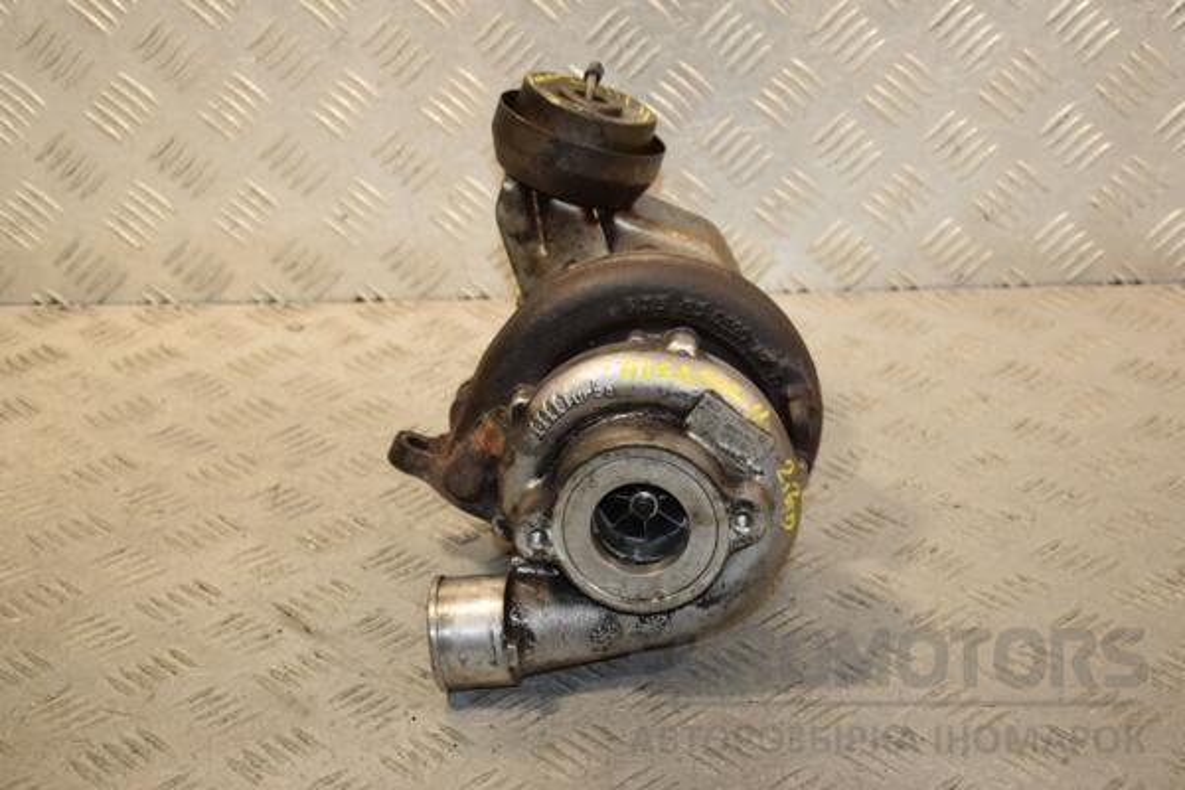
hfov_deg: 27.0
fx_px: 2469
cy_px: 395
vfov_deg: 18.2
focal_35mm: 75
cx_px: 592
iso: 800
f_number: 6.3
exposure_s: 1/200
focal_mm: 50
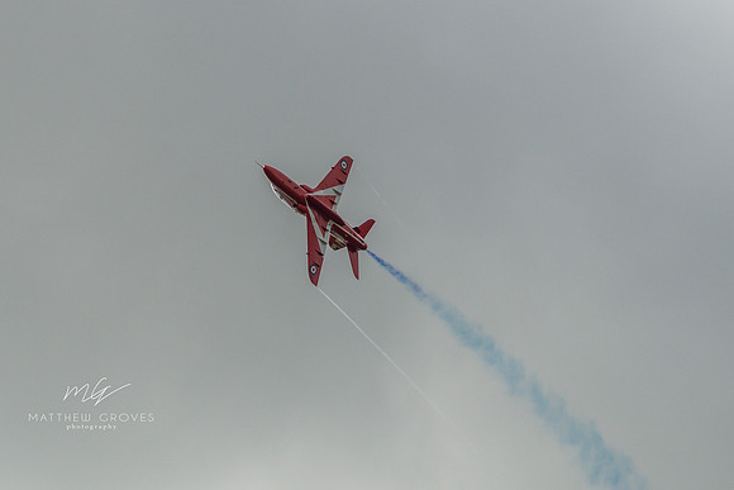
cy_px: 211
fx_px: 6090
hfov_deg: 6.9
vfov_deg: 4.6
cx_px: 315
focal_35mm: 299
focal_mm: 170
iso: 400
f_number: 7.1
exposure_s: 1/2500
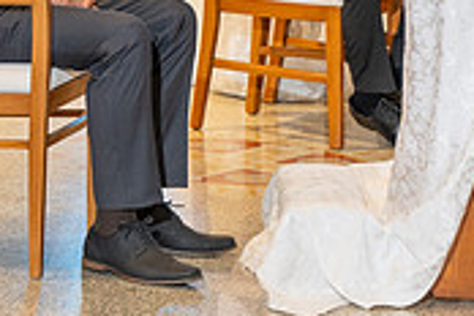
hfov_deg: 8.7
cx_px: -101
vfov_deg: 5.8
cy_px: -173
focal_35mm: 233
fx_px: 3068
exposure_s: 1/200
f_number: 4.5
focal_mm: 70
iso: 1000
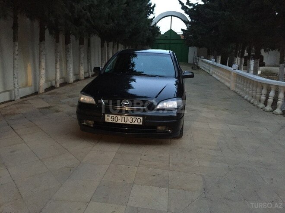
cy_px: 106
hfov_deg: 61.7
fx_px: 239
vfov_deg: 48.2
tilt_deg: -13.0
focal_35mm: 29
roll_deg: -2.0
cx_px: 142
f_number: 2.2
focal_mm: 4.15
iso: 640
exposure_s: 1/17
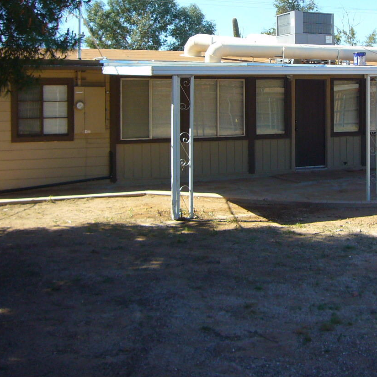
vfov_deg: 34.8
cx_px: 287
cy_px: 111
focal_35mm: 48
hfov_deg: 34.5
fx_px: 591
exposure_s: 1/160
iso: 80
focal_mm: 4.6
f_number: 5.6
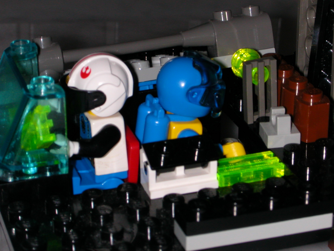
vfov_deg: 13.3
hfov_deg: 17.7
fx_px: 1071
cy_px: 126
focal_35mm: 111
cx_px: 167
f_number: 8
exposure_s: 1/59.9
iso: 100
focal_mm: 16.8
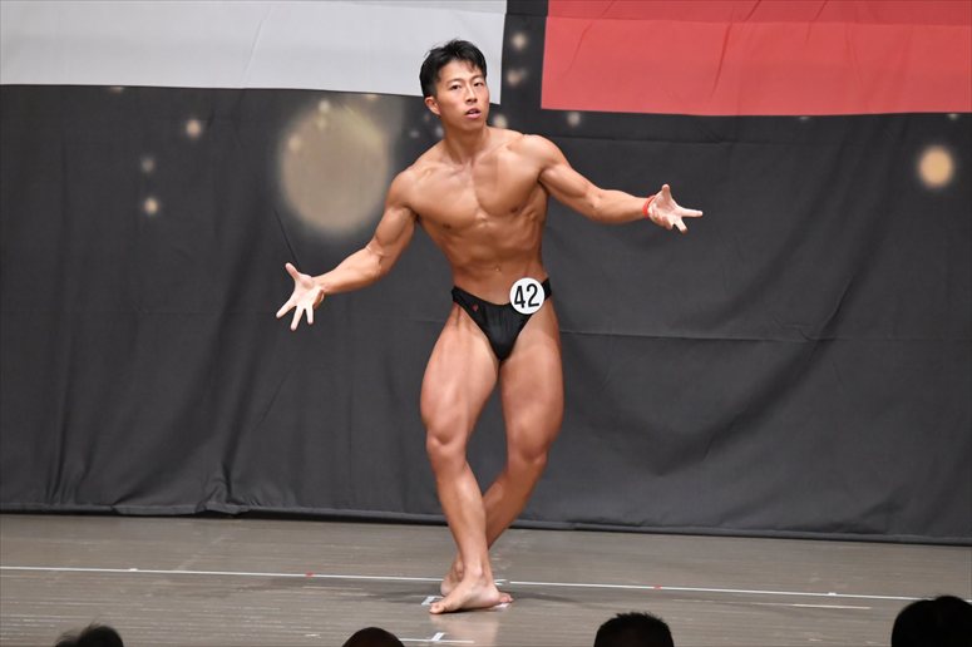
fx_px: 6477
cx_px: 486
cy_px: 324
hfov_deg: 8.6
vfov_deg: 5.7
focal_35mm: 240
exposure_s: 1/400
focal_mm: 160
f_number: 5.6
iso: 6400
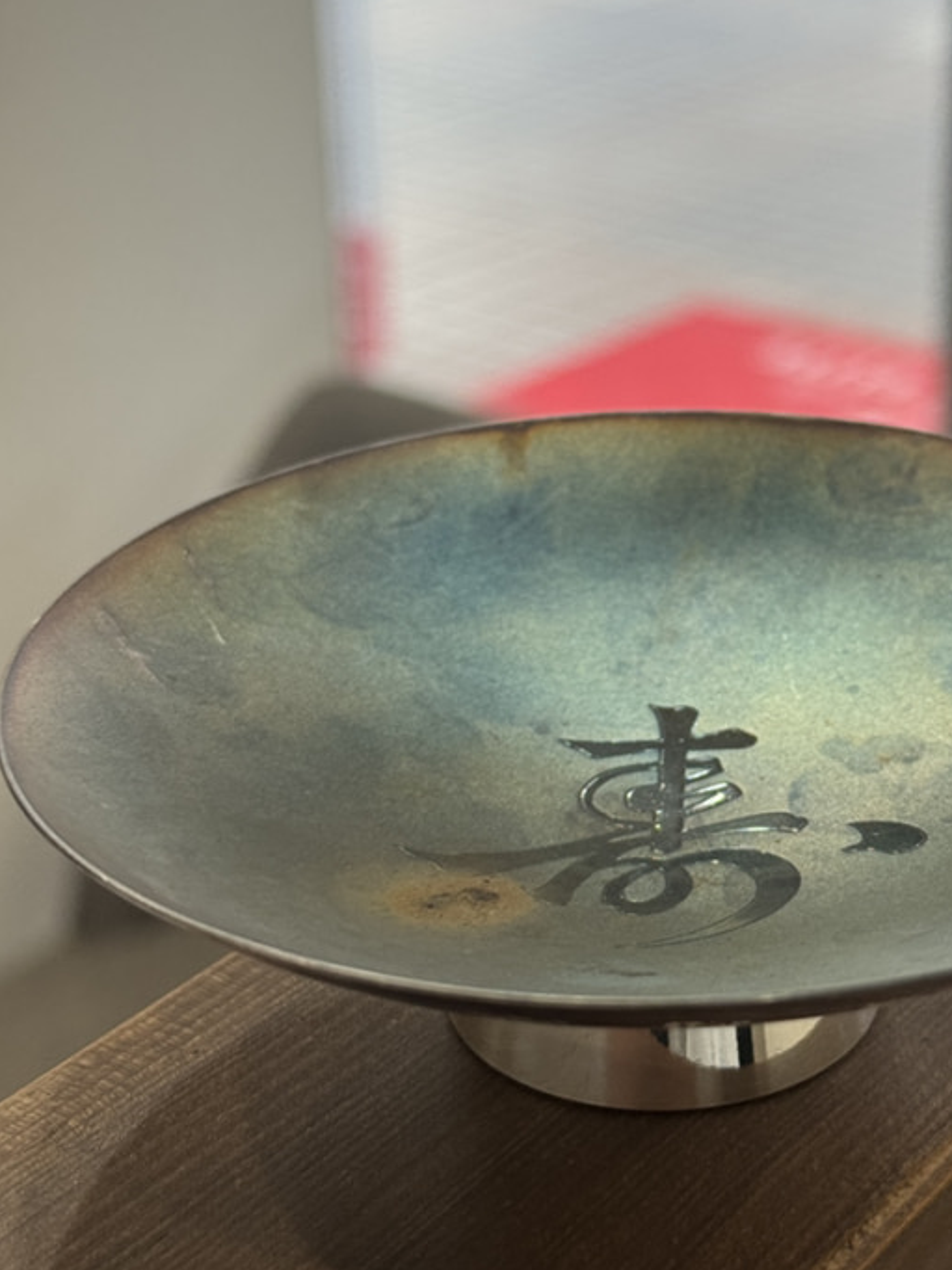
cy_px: 575
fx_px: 2641
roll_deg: -0.1
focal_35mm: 72
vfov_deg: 27.0
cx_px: 695
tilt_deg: -24.4
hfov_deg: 20.3
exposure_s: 1/120
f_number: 1.78
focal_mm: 6.76
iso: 50
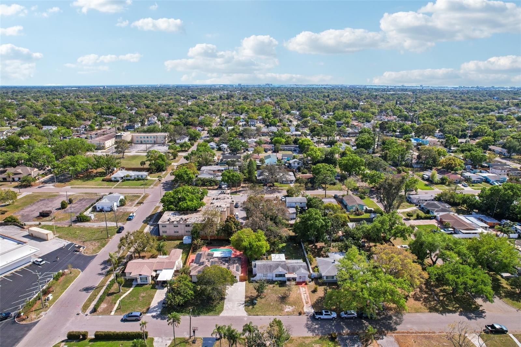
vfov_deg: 57.2
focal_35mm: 22
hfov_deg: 78.6
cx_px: 260
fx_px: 318
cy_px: 174
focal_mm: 8.4
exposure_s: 1/2500
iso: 130
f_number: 2.8
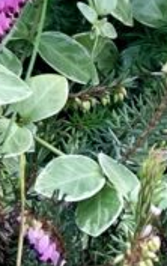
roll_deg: -3.9
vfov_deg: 9.0
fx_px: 1627
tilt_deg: -26.3
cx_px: -369
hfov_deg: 5.5
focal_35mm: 224
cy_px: -189
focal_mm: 4.25
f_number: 1.8
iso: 50
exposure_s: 1/121
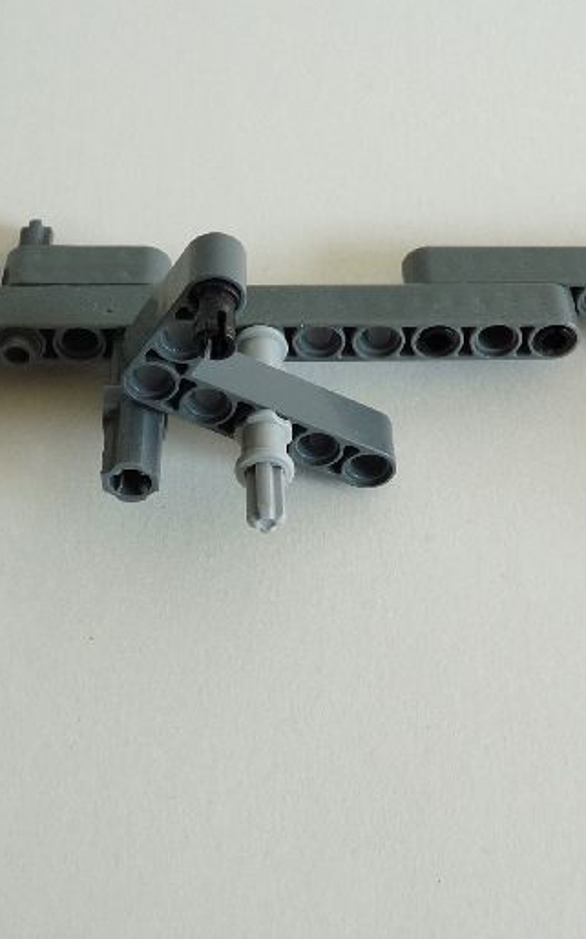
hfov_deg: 22.7
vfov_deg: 35.5
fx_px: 1457
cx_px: 343
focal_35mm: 57
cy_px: 356
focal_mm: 4.8
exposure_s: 1/100
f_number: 2.8
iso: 100
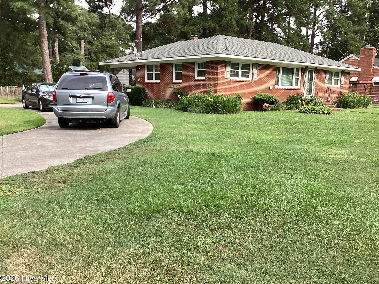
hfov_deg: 56.8
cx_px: 190
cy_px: 145
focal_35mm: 32
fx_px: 350
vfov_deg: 44.2
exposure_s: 1/259
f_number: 2.4
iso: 25
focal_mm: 3.3
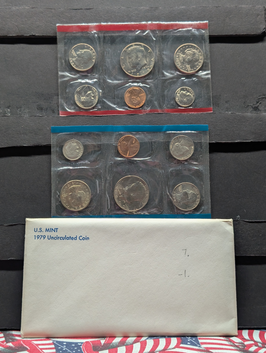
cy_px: 176
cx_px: 133
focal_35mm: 49
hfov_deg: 29.7
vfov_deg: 38.9
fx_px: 501
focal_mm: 6.9
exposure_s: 1/118
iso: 92
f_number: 1.68
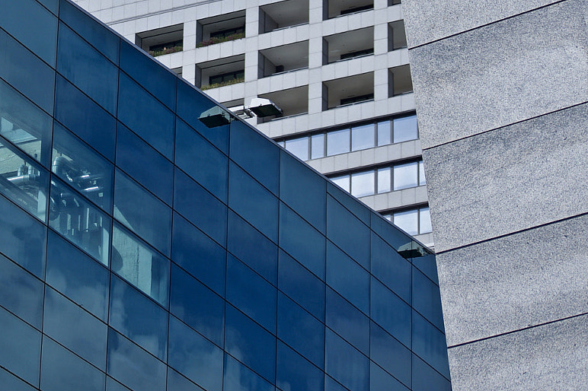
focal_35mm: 171
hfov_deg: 11.9
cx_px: 25
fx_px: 2792
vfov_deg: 8.0
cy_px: -14
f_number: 4
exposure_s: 1/1250
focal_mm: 55
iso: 100
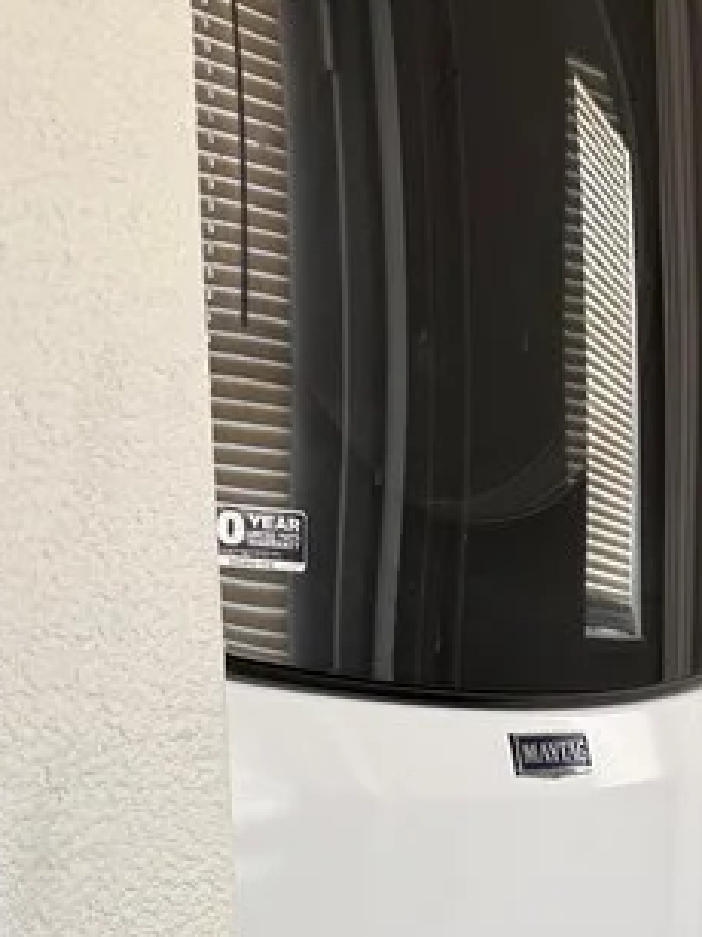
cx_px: 1053
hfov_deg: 16.7
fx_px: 2165
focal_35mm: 80
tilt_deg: -6.1
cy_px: 974
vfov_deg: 23.2
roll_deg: +0.2
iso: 100
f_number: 1.78
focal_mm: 6.76
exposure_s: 1/120
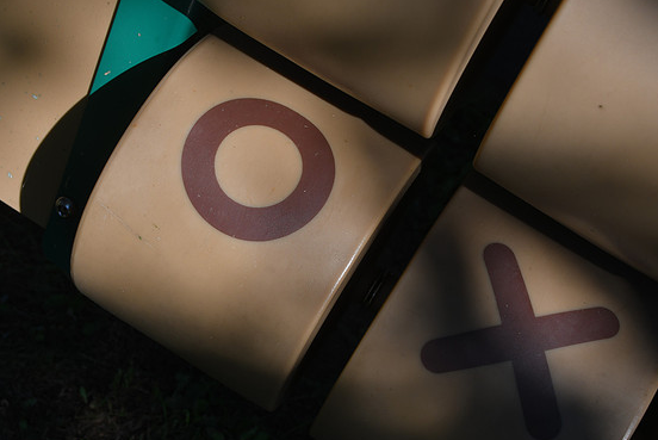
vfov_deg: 21.6
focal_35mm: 63
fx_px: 1152
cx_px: 344
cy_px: 227
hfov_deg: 31.9
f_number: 8
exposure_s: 1/400
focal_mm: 40
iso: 200
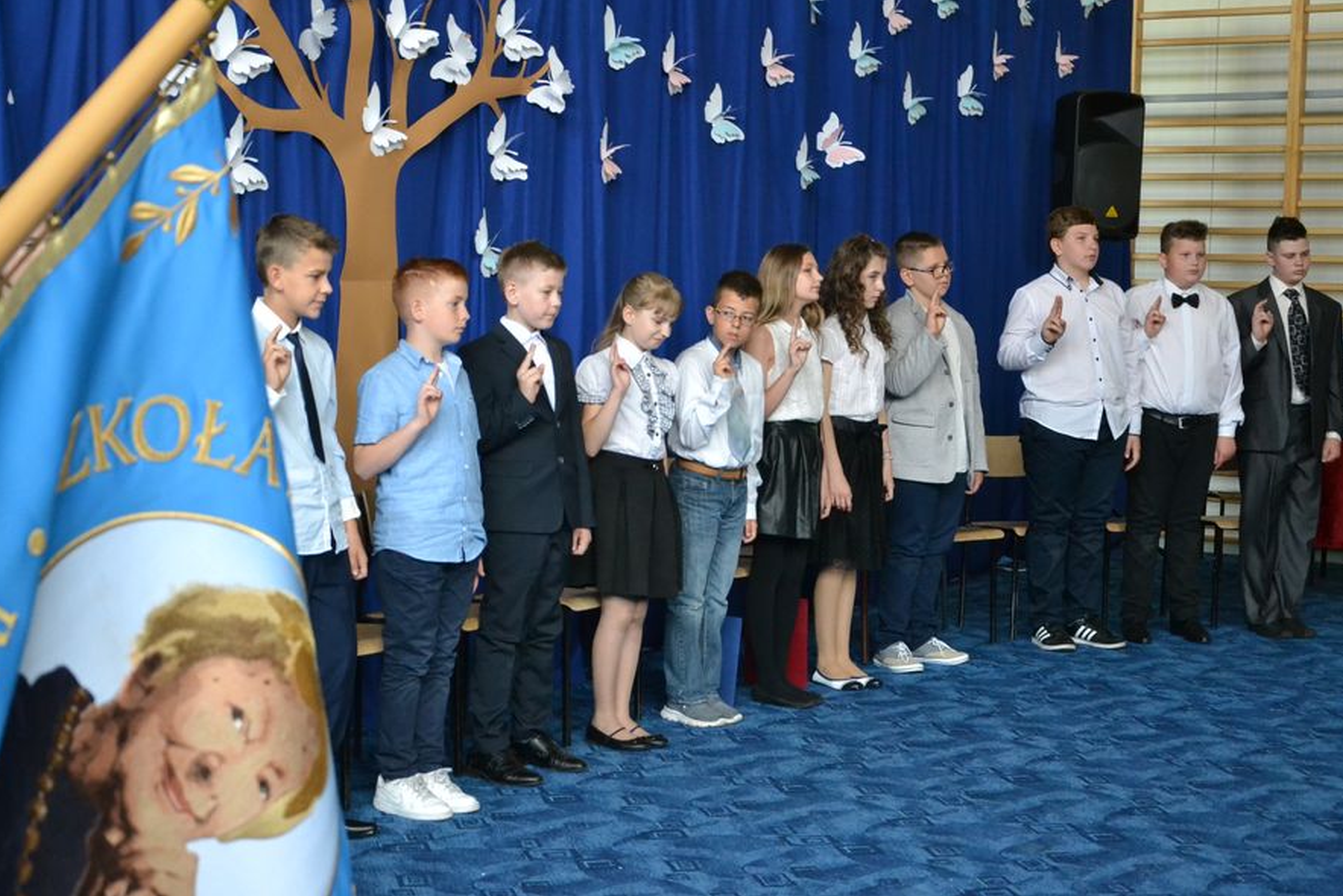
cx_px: 676
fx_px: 2164
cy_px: 442
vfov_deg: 23.4
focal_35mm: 58
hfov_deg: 34.5
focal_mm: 38
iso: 3200
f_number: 4.5
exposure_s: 1/320
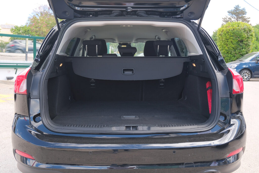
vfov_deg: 36.9
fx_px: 259
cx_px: 130
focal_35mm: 36
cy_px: 86
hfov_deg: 53.1
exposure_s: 1/100
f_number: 6.4
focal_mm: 24.2
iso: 400
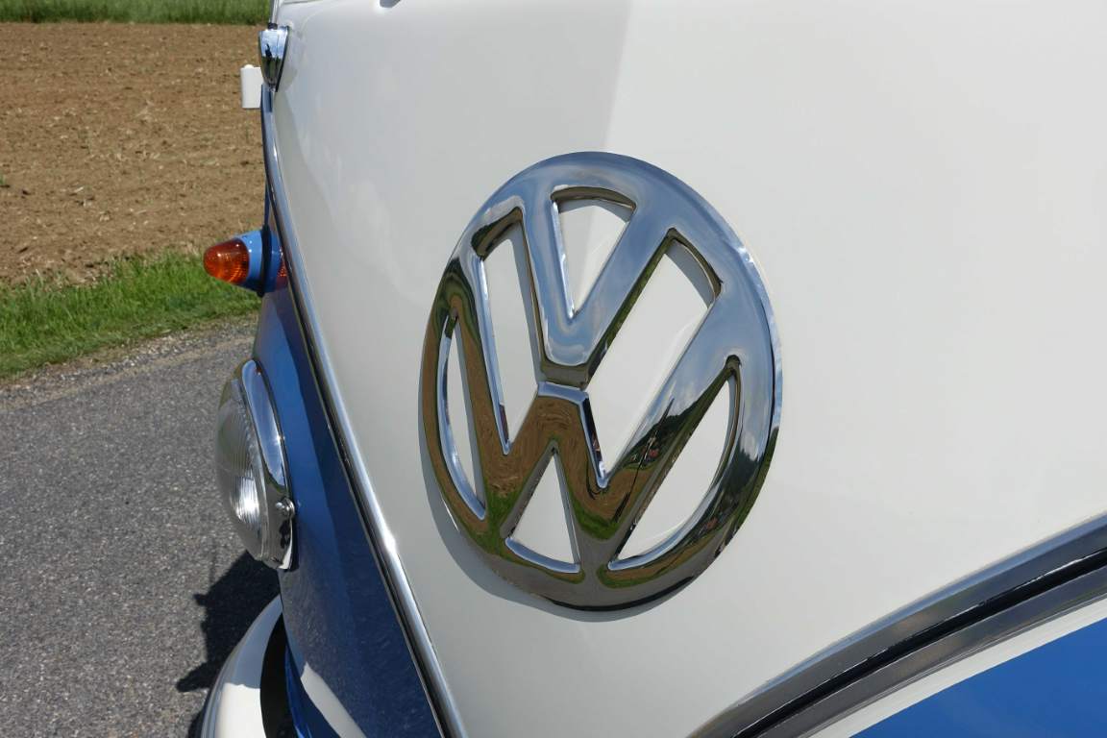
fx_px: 1015
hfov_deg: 57.2
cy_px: 369
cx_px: 554
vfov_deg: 40.0
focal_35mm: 33
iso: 125
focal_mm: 12.2
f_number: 6.3
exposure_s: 1/800
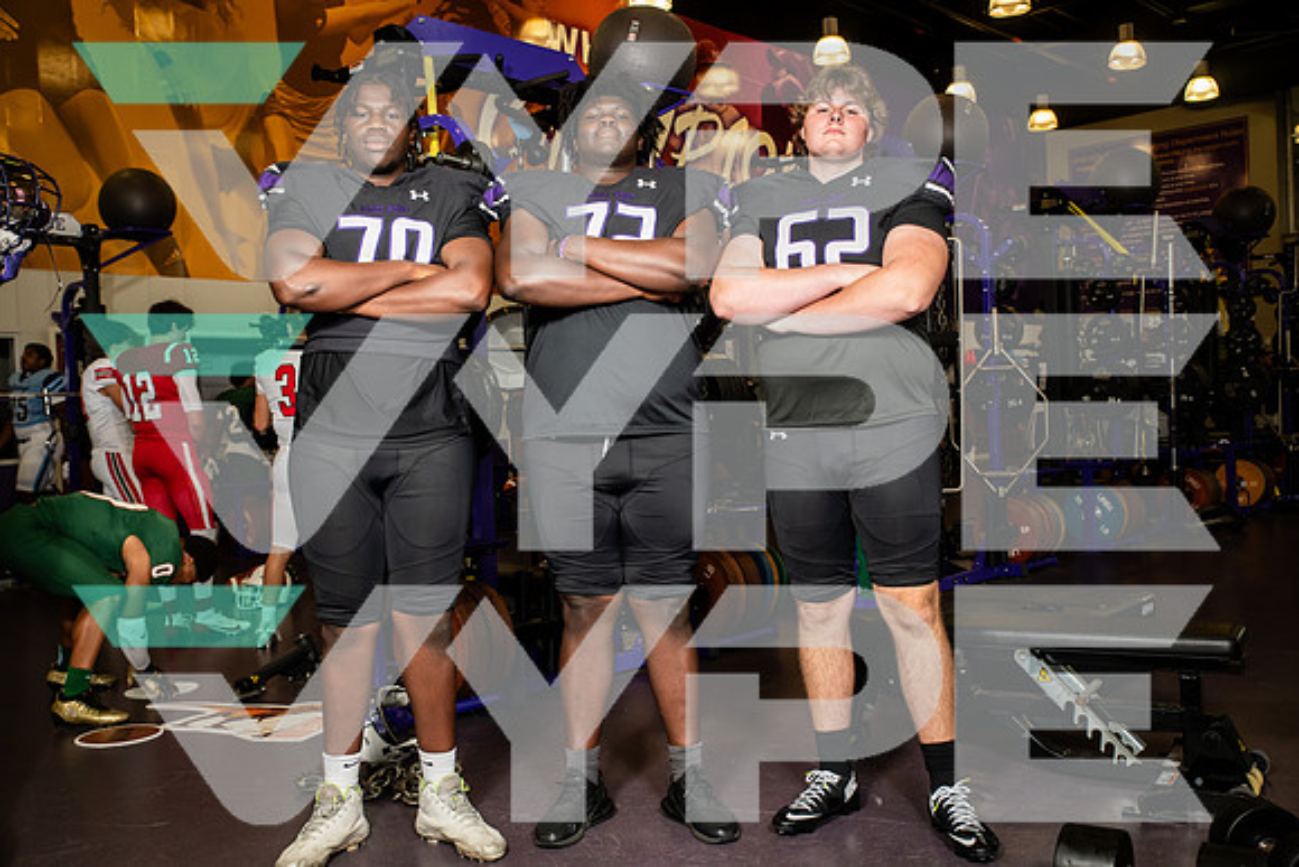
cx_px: 650
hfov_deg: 54.4
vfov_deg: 37.9
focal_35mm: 35
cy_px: 434
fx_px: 1263
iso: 500
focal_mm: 35
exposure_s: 1/250
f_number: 5.6
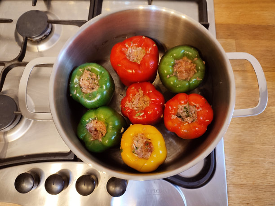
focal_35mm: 25
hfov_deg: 69.4
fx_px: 199
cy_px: 103
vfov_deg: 54.9
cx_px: 138
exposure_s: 1/20
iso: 370
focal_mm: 6.04
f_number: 1.9
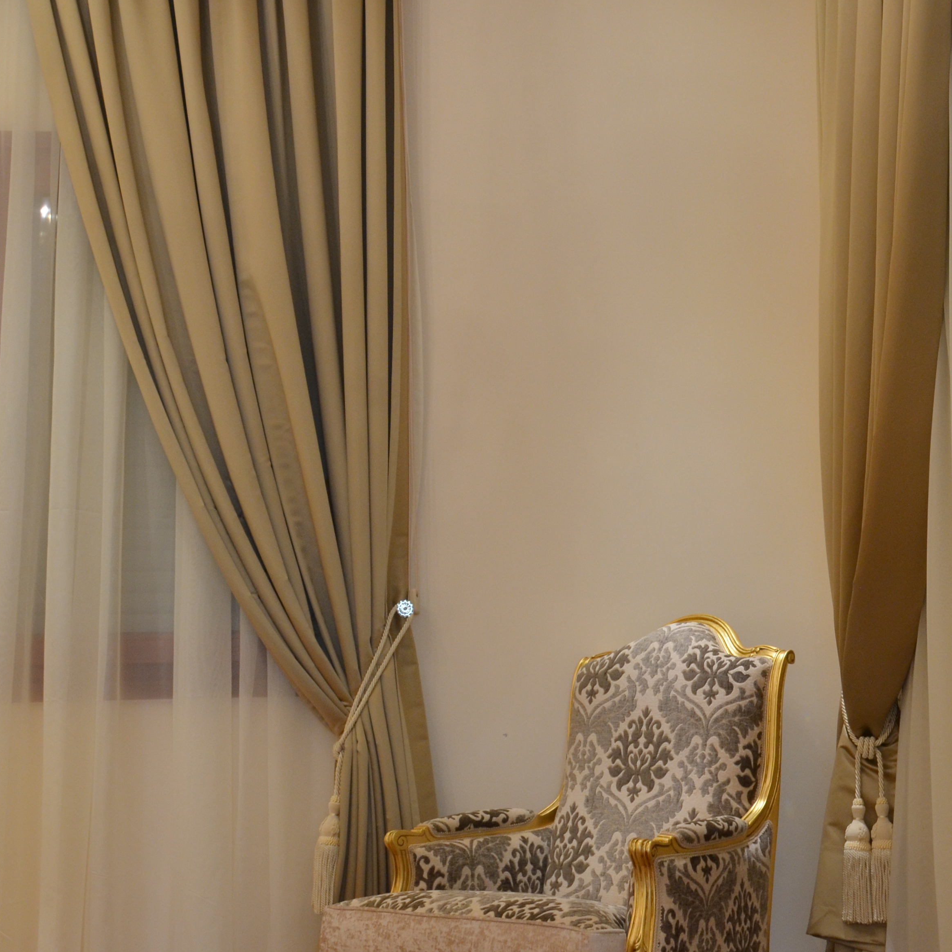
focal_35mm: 59
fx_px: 1836
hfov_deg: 28.9
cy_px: 316
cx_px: 626
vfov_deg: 28.9
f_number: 6.3
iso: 640
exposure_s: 1/13
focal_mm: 22
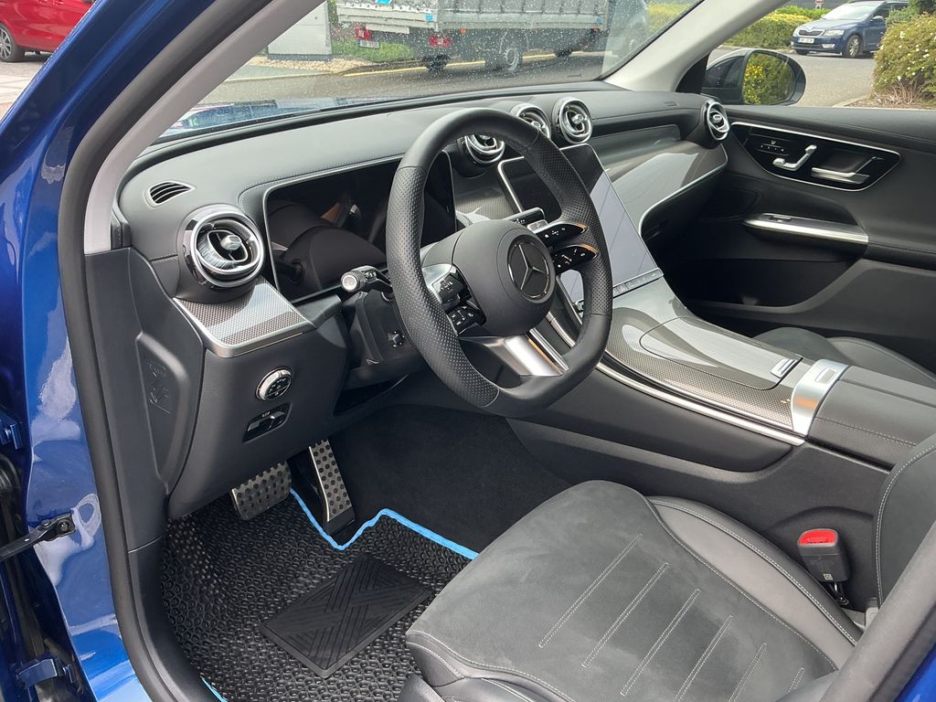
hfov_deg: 61.7
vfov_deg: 48.2
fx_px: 784
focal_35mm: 29
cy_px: 351
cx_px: 468
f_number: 1.8
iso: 50
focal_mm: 3
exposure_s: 1/120
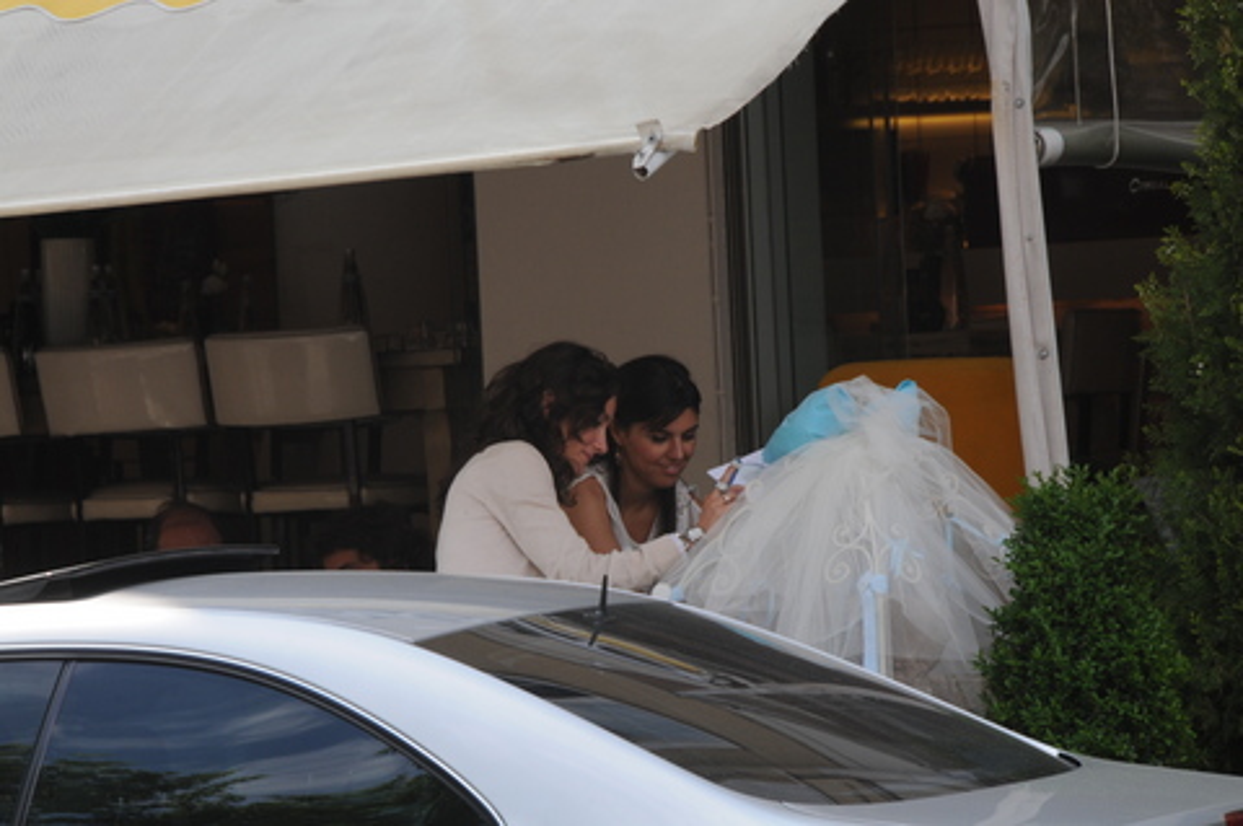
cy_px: 413
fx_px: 10348
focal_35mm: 300
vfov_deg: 4.6
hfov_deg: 6.9
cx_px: 622
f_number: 18
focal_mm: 200
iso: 400
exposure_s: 1/100
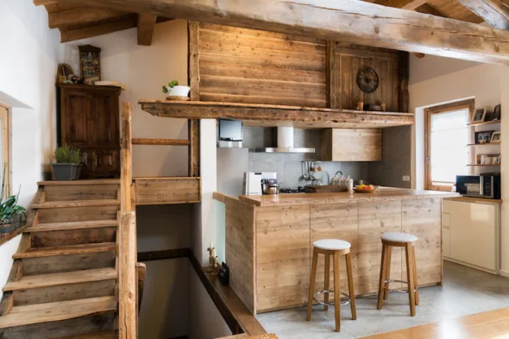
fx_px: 339
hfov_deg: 73.8
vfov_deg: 53.1
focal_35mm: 24
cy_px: 170
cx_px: 254
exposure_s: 1/6
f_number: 5.6
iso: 100
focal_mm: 24
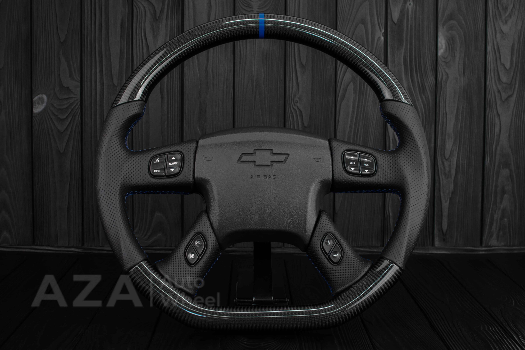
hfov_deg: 37.8
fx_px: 766
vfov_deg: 25.8
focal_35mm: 52
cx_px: 262
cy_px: 175
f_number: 6.3
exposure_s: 1/125
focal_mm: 35
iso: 500
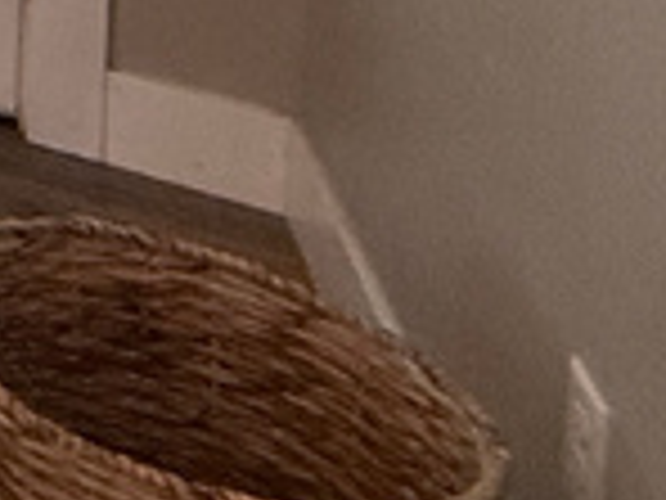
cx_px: -1422
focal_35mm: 97
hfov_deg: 10.9
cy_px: -950
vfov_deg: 10.9
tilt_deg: -1.7
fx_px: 1866
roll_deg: -0.4
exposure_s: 1/120
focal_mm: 2.22
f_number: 2.2
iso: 250
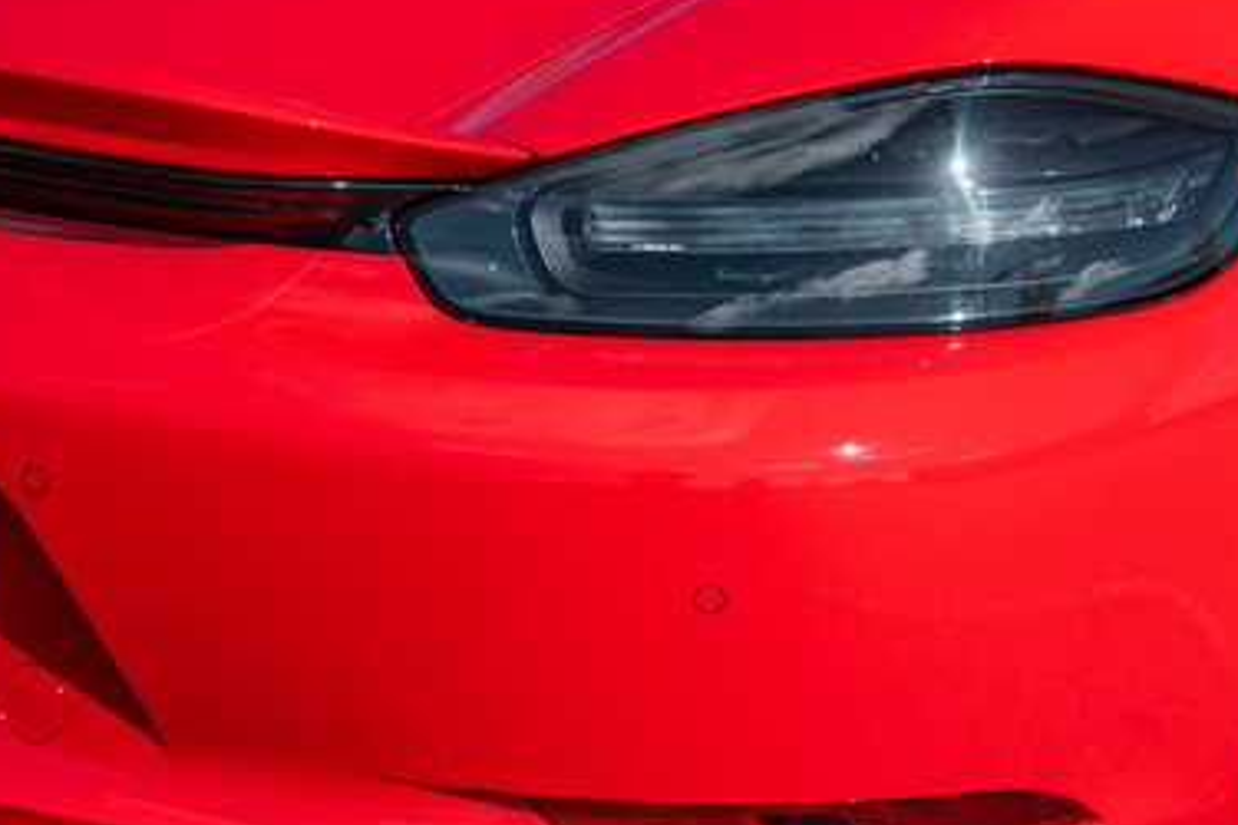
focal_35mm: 137
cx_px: 853
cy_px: 587
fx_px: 4711
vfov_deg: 10.0
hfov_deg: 14.9
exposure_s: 1/1600
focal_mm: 67
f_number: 2.8
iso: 100
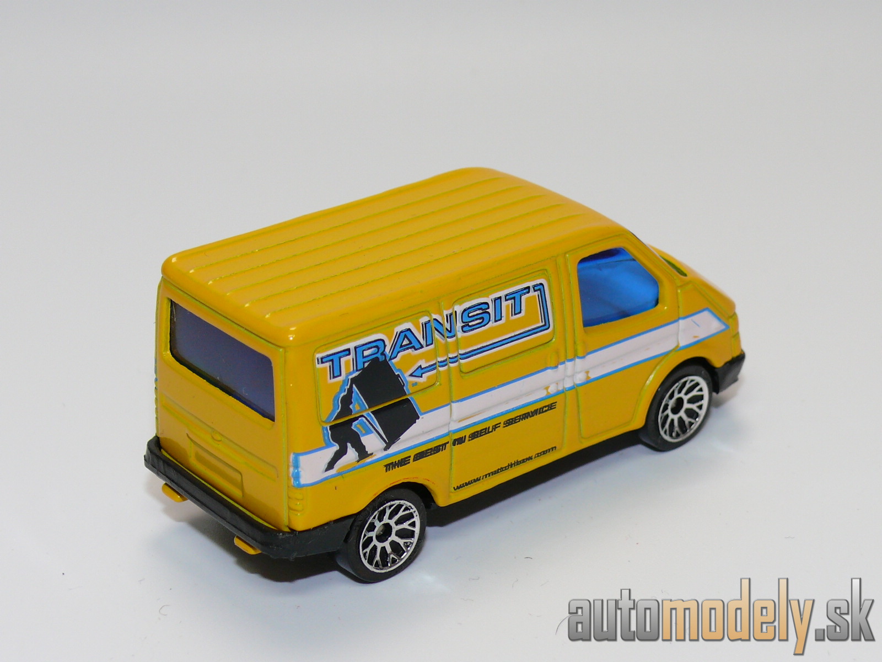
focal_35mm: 87
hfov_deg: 22.5
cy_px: 331
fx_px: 2217
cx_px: 441
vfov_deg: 17.0
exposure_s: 1/30
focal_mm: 12.3
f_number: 4
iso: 100
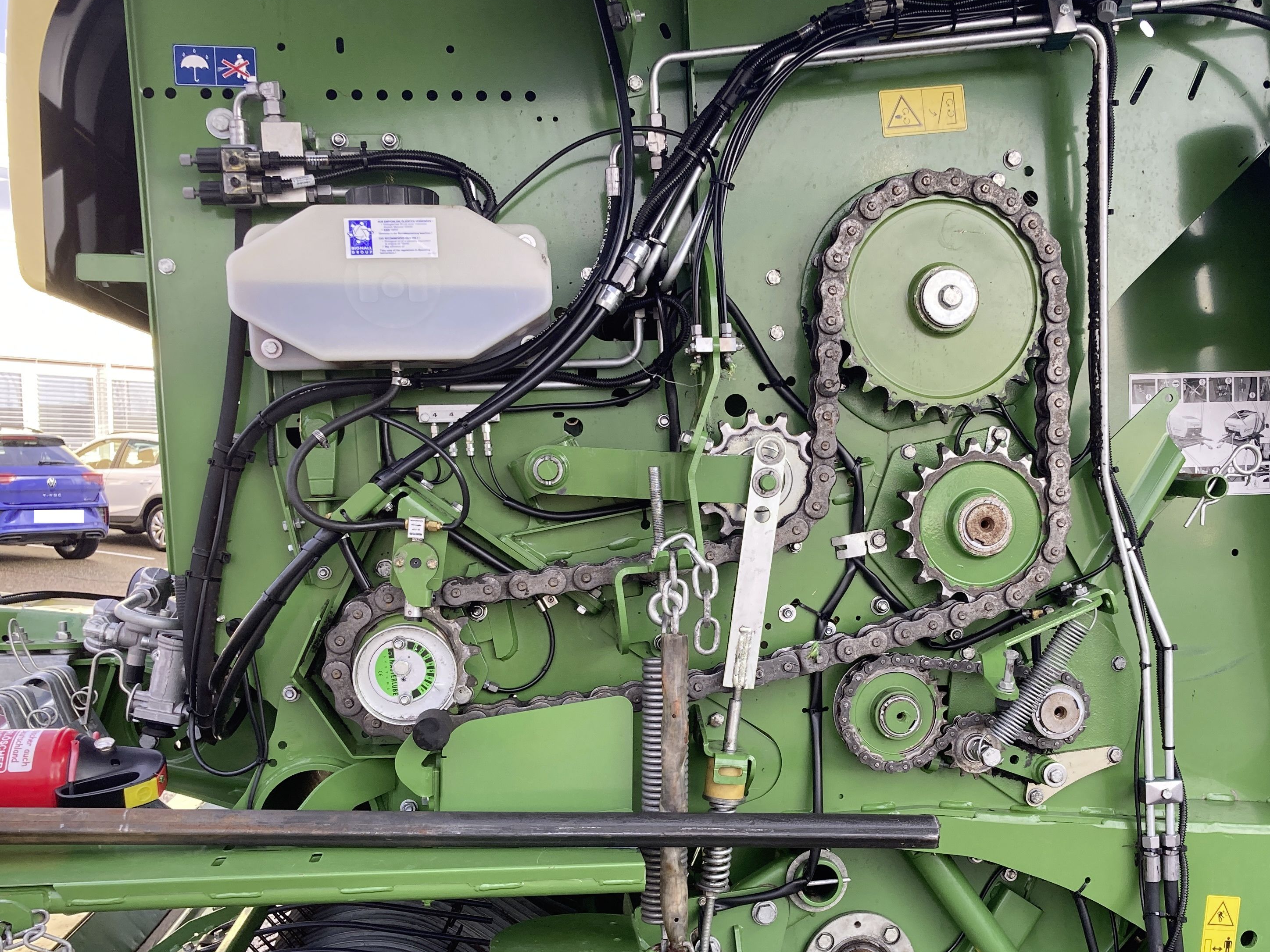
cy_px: 580
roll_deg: +1.0
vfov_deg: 36.7
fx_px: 1431
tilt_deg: -4.0
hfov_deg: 47.5
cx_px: 772
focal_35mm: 39
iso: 40
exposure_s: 1/121
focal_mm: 3.99
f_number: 1.8
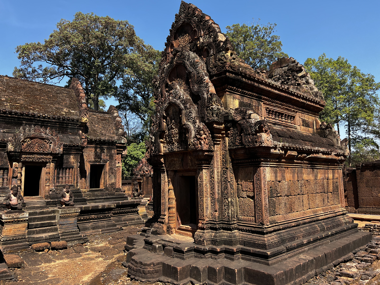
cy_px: 142
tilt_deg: +6.5
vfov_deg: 53.1
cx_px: 190
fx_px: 285
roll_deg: +1.5
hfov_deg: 67.3
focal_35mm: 26
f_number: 1.5
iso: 50
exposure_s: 1/1511
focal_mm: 5.7
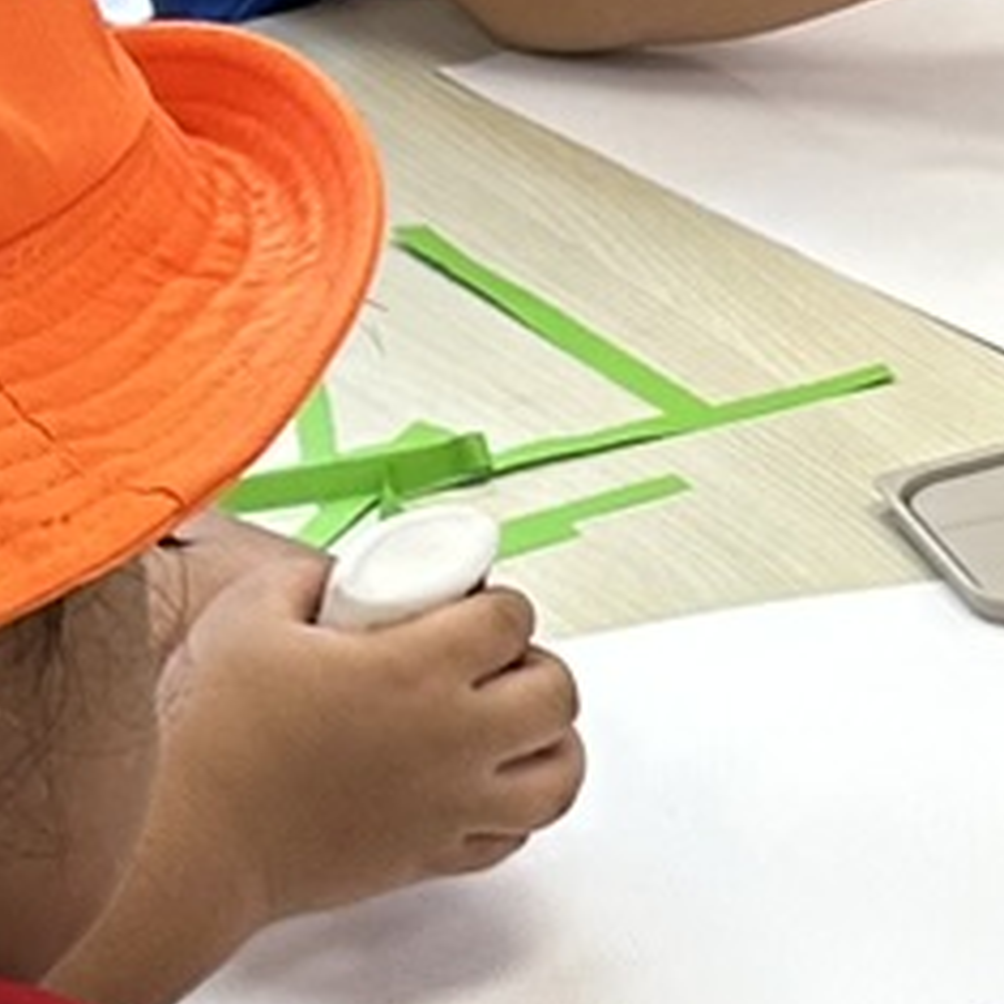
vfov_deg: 8.7
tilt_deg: -29.6
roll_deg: +2.5
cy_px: 966
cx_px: 1653
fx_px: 6563
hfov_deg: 8.5
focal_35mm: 200
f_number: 1.5
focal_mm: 5.7
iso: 64
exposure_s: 1/100
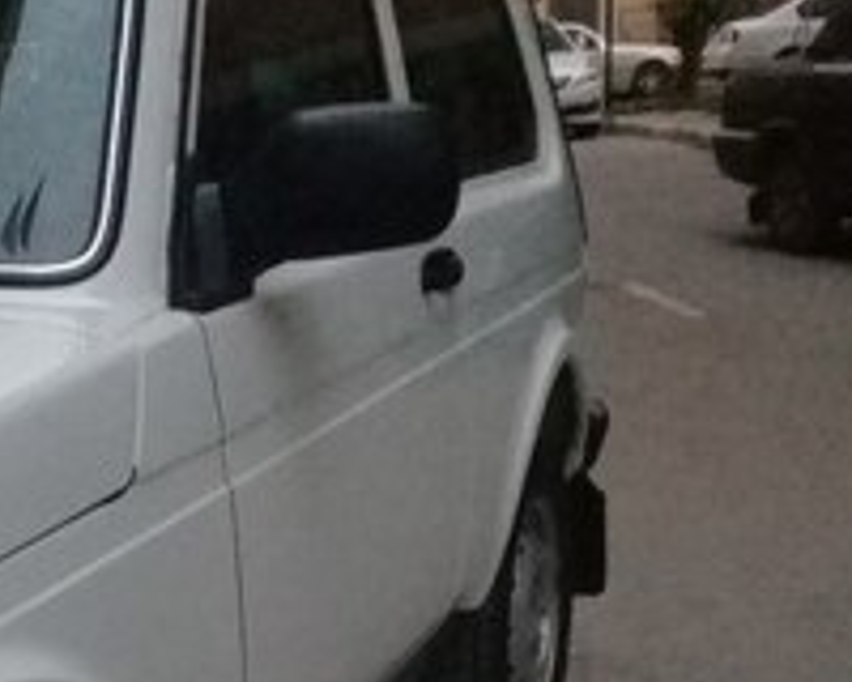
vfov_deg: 19.2
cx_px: 106
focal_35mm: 75
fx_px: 1891
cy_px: 831
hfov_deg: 24.7
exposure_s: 1/17
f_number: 2.2
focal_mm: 3.3
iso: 640
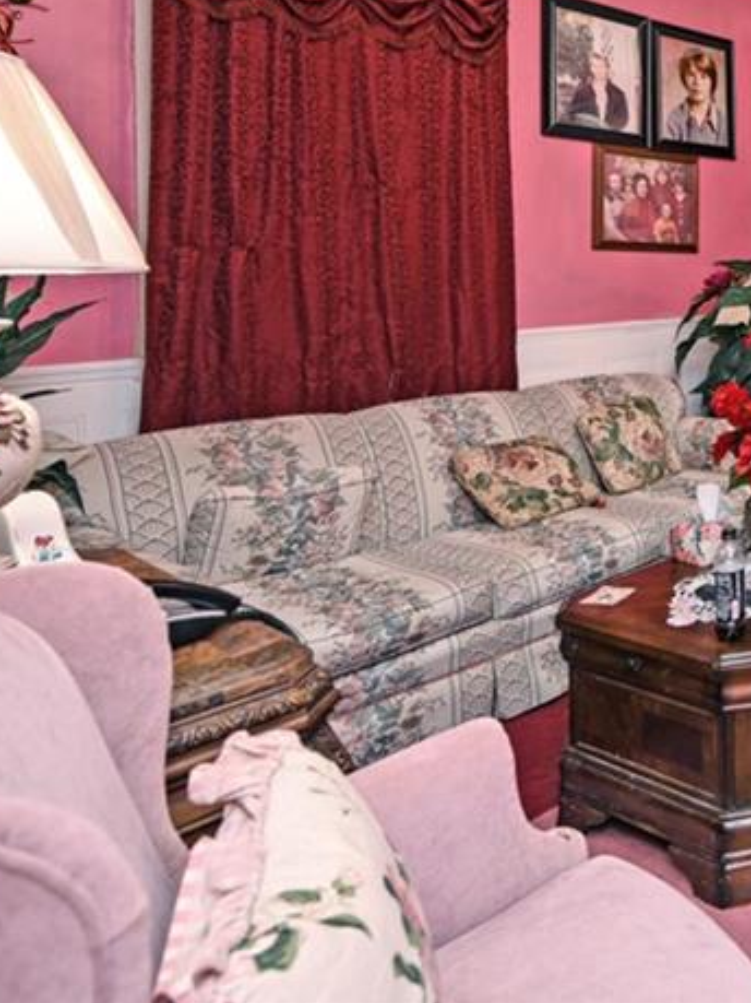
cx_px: 980
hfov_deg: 33.7
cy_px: 262
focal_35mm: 30
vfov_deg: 57.2
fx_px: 868
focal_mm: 14
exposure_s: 1/60
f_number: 4
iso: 500
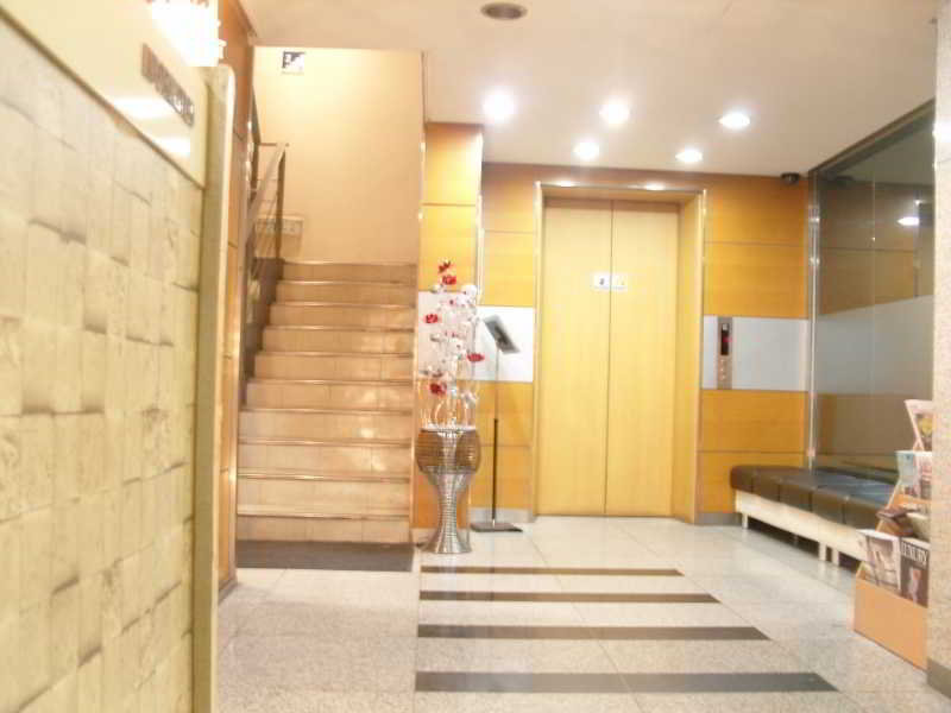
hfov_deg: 49.0
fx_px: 1044
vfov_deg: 37.7
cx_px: 476
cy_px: 356
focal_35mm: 38
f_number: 2.8
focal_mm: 7.8
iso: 200
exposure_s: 1/4
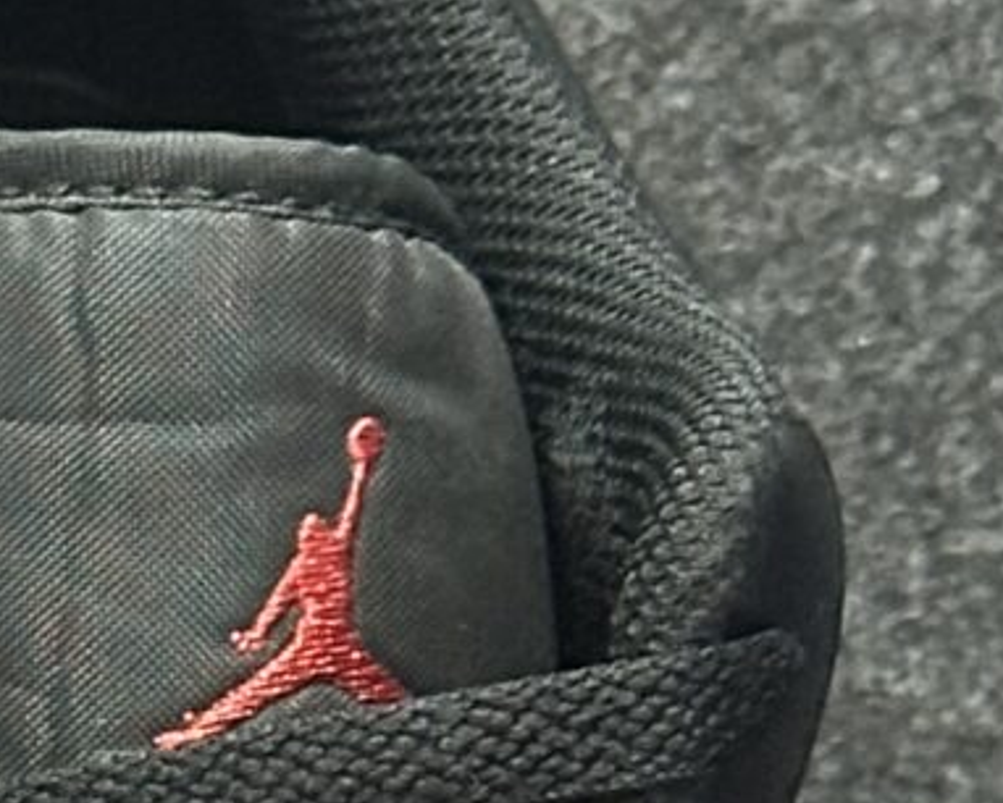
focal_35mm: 314
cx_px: -646
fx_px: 9326
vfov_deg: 4.8
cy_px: 2010
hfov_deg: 6.1
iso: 500
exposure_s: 1/25
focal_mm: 6.86
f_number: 1.78
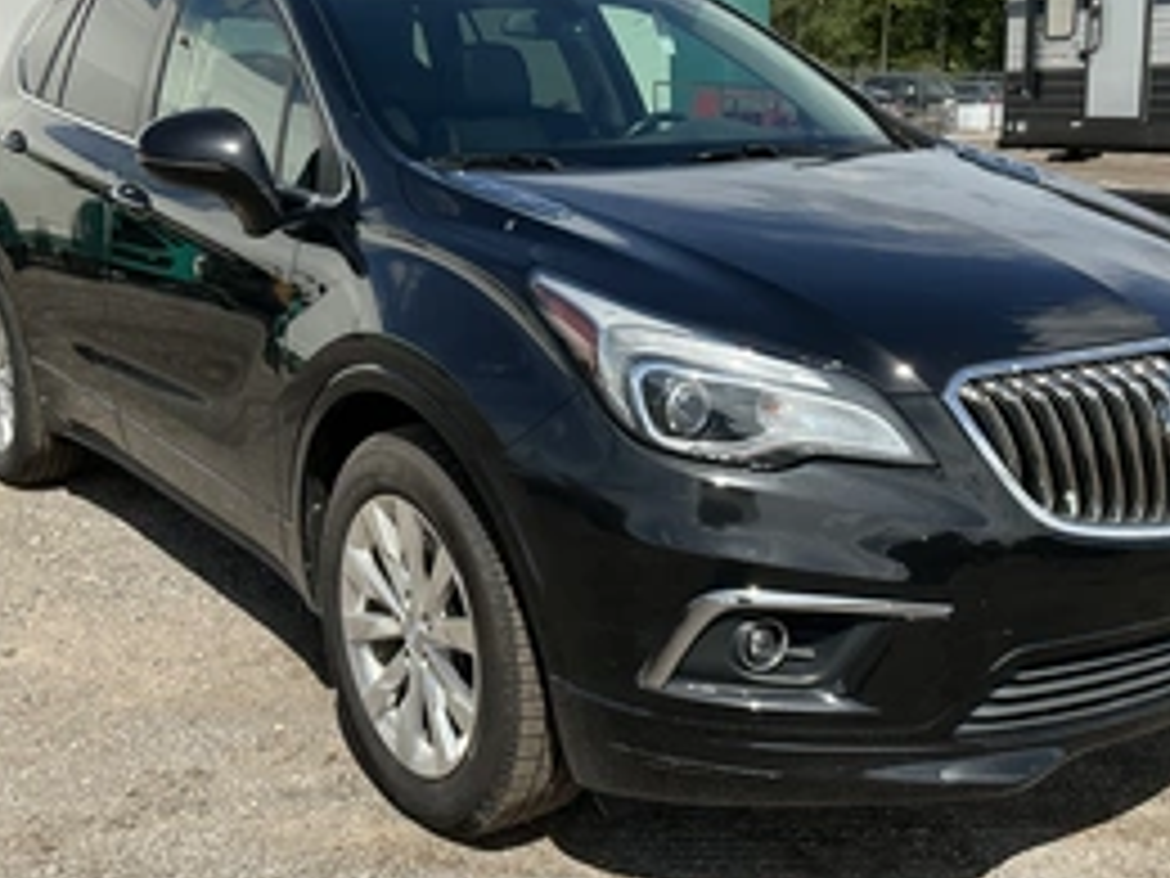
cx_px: 616
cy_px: 360
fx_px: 1453
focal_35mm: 43
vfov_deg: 33.5
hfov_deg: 43.8
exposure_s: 1/1912
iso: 25
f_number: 1.8
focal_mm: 3
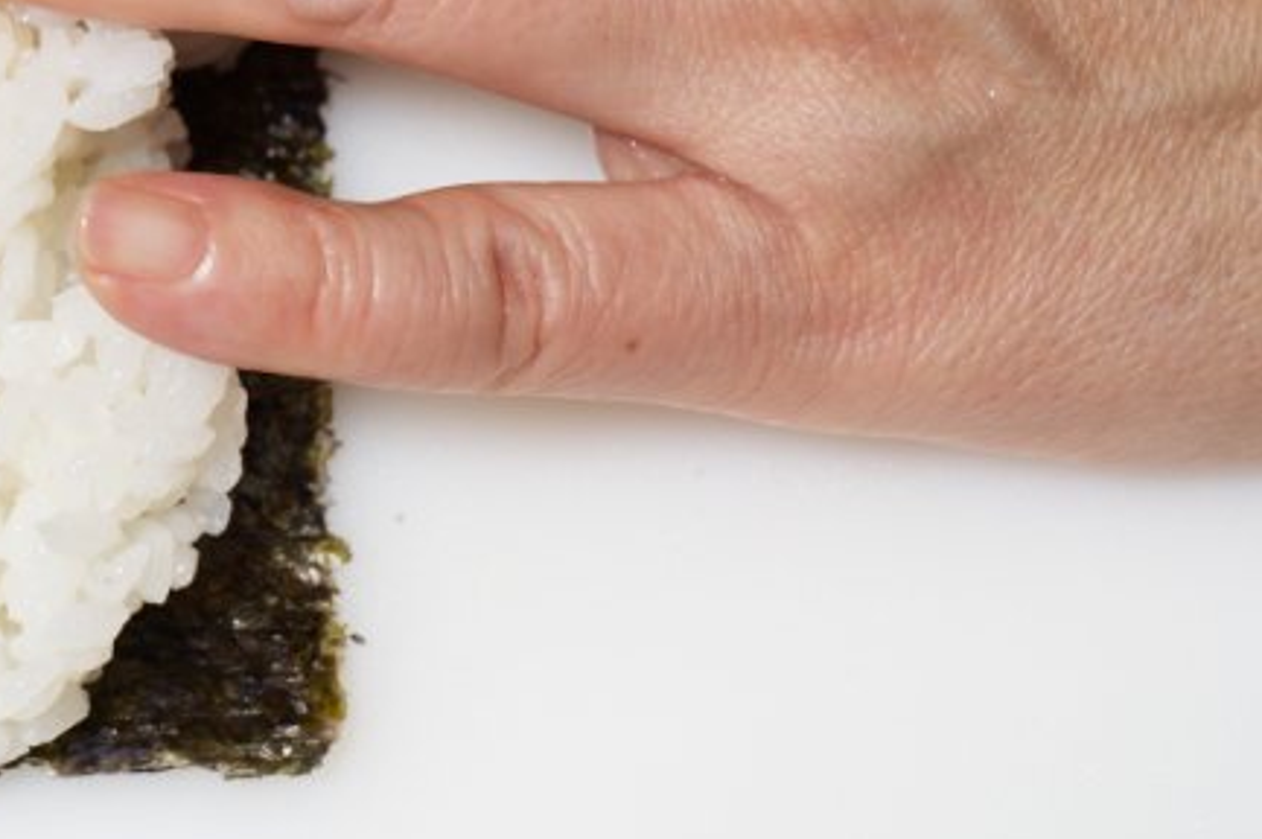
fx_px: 6795
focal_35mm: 194
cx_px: -251
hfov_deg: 10.4
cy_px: -7
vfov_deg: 7.0
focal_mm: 70
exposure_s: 1/160
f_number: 8
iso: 100
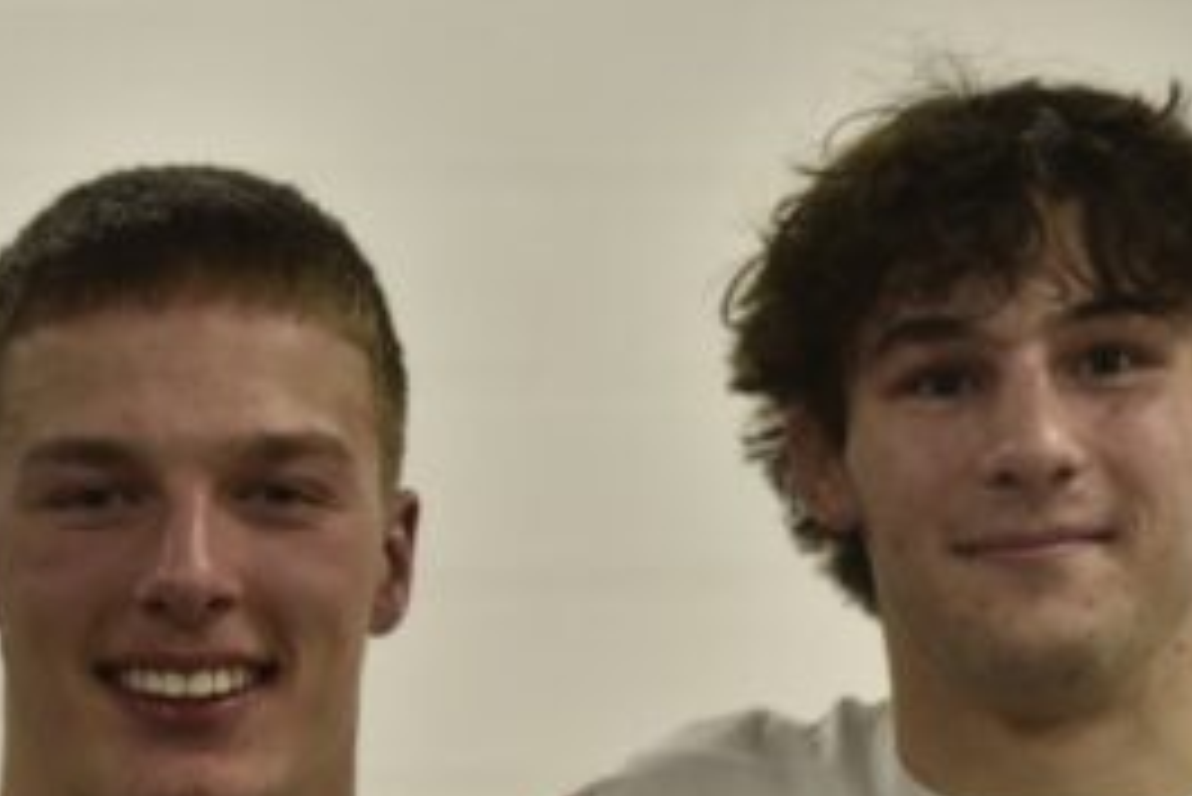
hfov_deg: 10.1
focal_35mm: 203
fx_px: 6725
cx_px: 877
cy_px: 929
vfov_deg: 6.7
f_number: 2.8
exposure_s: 1/200
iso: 1000
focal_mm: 70
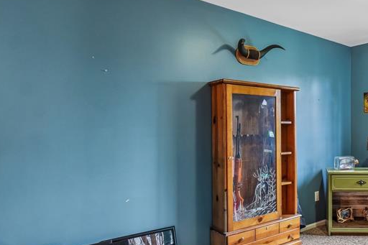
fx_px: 307
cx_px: 290
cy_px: 131
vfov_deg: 43.5
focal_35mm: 30
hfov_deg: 57.7
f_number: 8
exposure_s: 1/4
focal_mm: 10
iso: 400
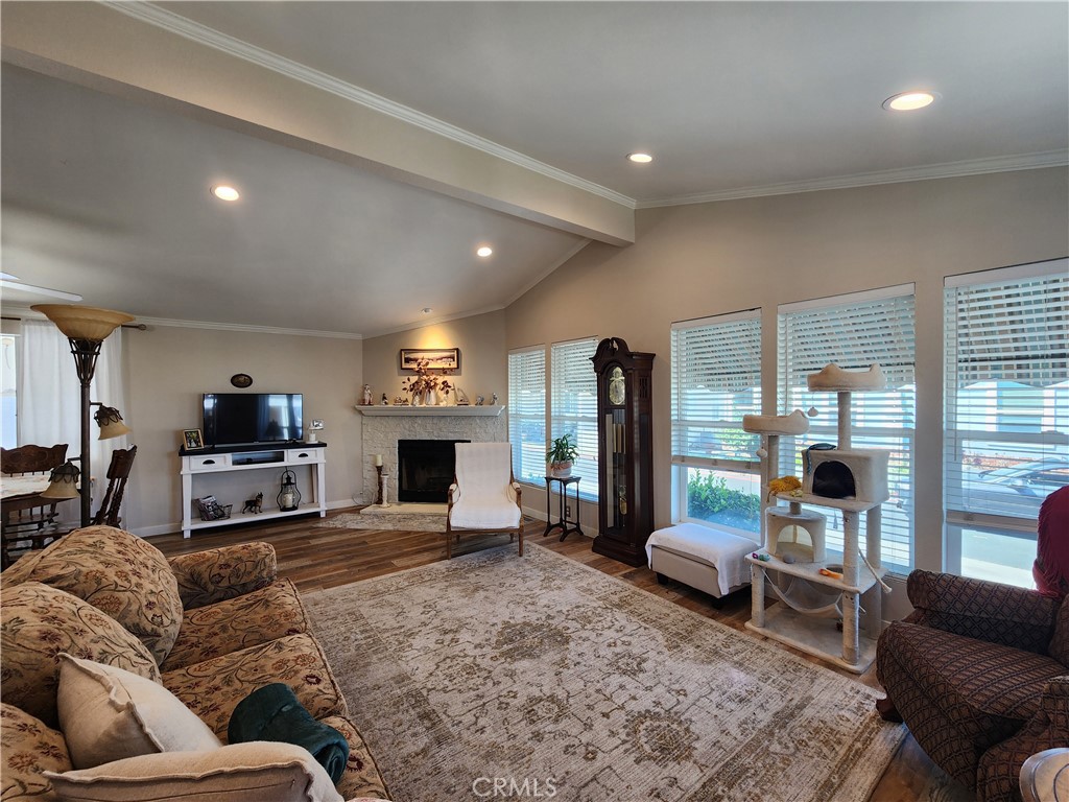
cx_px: 534
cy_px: 401
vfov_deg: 89.9
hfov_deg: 106.2
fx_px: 401
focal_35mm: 13
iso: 64
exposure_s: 1/60
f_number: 2.2
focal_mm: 2.2
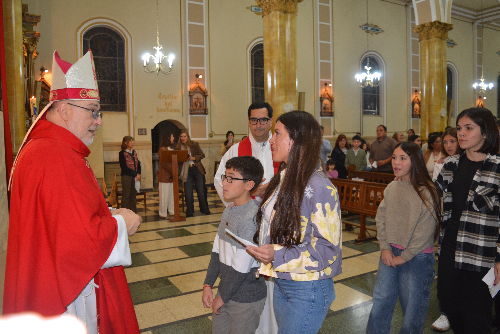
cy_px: 167
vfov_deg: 47.9
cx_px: 250
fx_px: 375
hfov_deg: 67.4
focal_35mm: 27
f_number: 3.5
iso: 1000
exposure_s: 1/60
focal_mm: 18
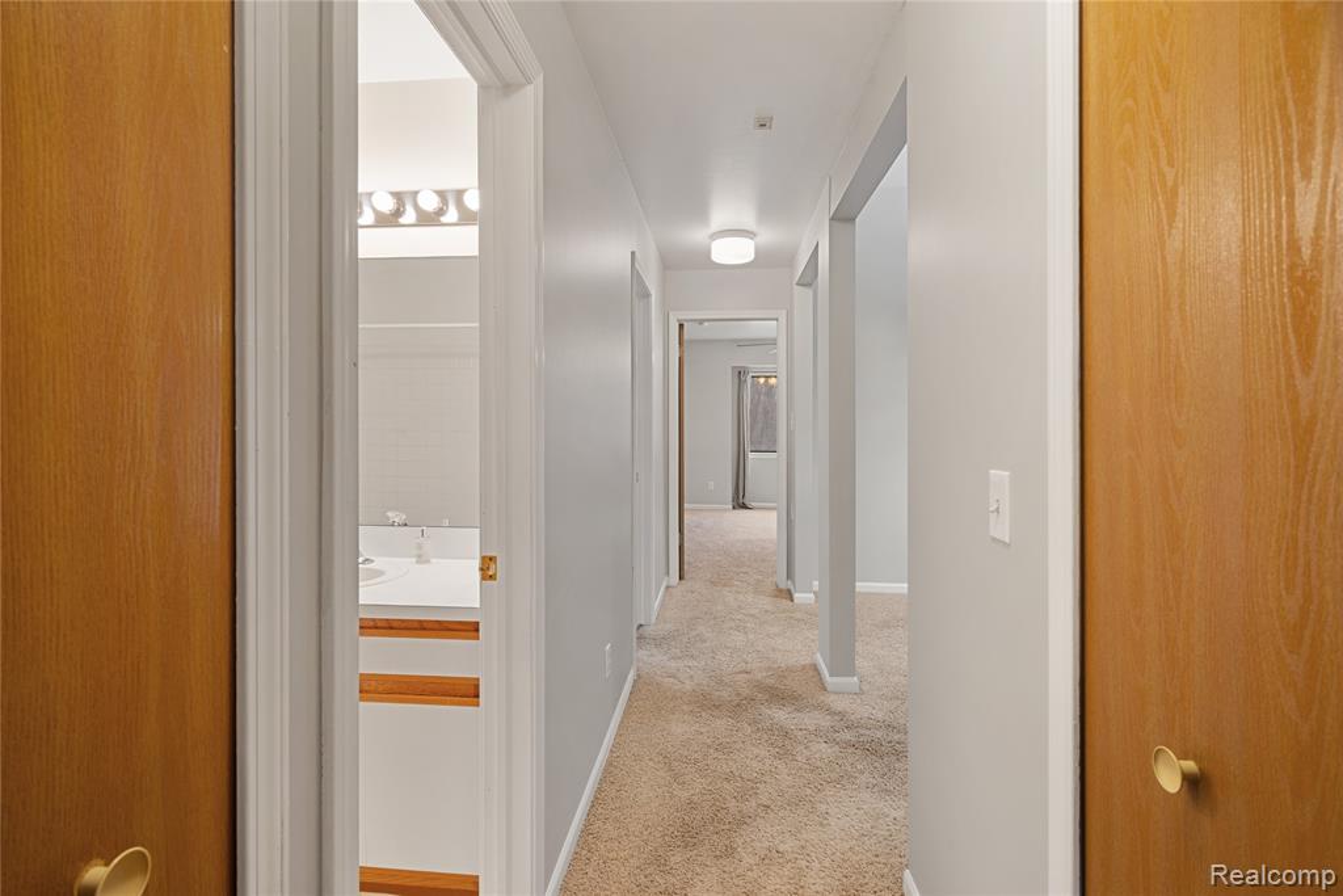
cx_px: 672
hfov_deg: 61.9
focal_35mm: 30
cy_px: 448
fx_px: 1119
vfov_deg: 43.6
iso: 320
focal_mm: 30
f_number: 9
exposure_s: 1/3
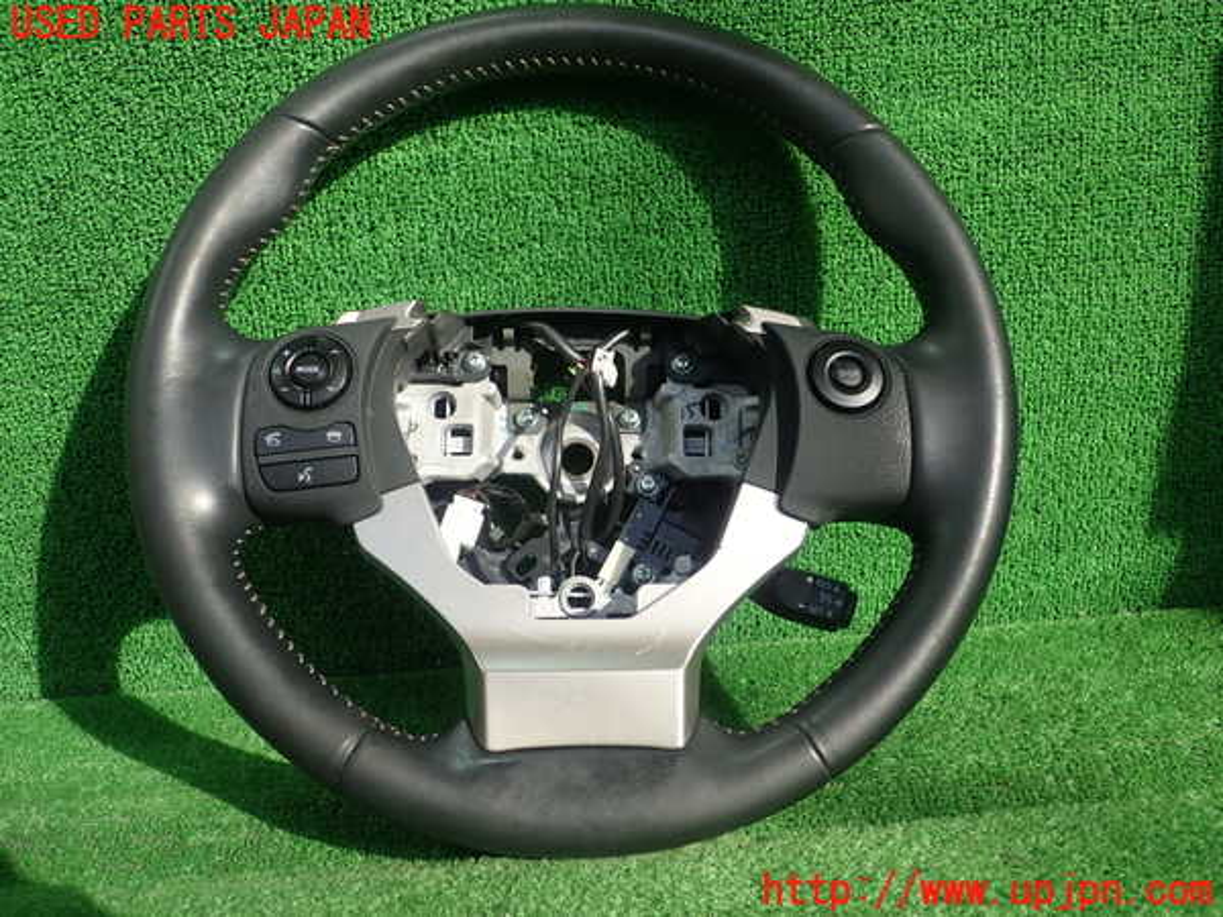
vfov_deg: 46.8
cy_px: 458
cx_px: 612
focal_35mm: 30
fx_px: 1060
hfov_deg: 60.0
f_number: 2.3
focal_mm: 5.5
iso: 100
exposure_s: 1/200
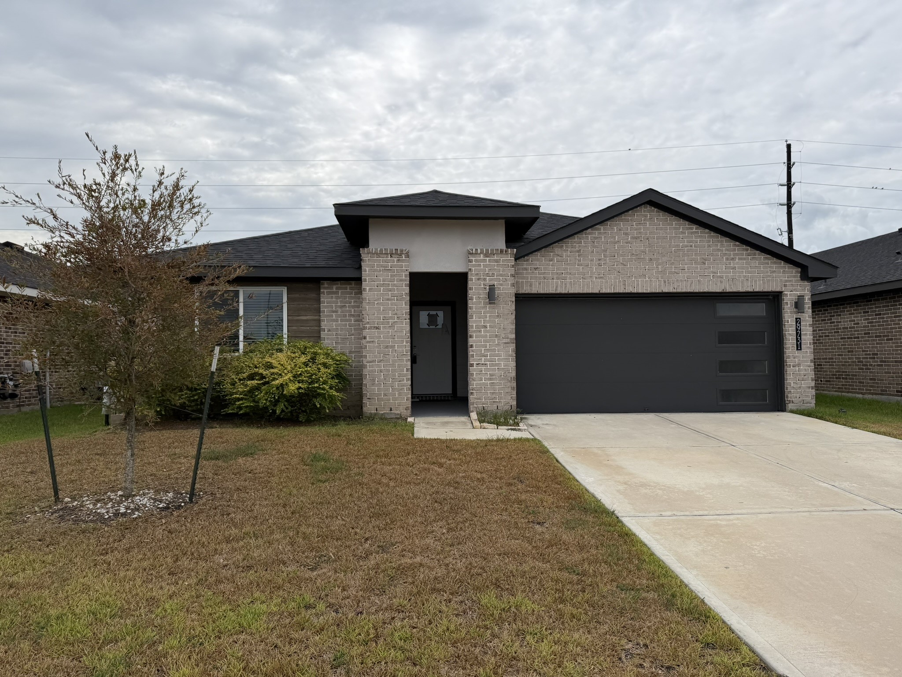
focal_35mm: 24
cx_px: 451
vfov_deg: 56.8
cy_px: 338
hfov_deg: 71.6
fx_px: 625
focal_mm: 6.76
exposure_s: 1/7353
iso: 80
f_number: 1.78
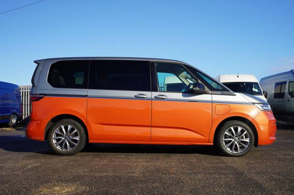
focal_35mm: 39
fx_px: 318
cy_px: 98
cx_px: 147
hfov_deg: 49.6
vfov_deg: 34.2
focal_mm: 39
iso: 100
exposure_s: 1/125
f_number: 8
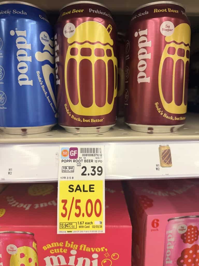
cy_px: 133
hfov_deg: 56.8
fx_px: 184
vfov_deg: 71.6
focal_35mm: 24
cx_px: 100
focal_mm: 6.8
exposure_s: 1/126
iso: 320
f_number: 1.8
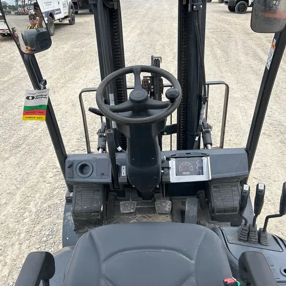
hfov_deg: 52.5
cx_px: 144
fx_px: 290
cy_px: 155
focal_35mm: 31
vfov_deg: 52.5
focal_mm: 5.7
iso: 50
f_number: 1.5
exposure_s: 1/372
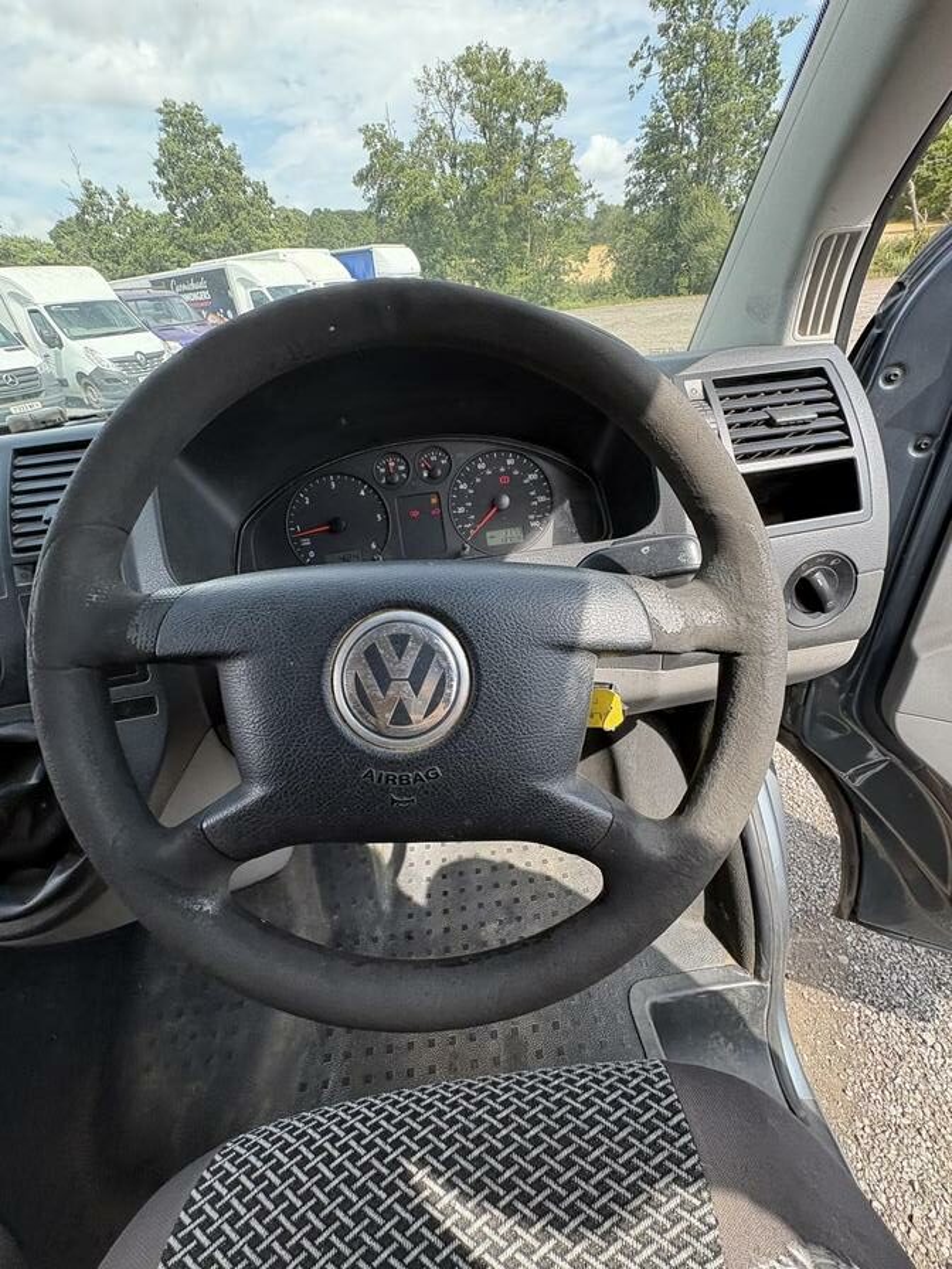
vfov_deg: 102.1
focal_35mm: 14
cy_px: 634
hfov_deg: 85.7
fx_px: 513
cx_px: 476
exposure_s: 1/247
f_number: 2.2
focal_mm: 2.22
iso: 64
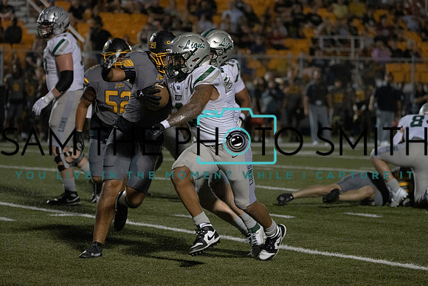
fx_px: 2485
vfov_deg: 6.6
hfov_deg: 9.8
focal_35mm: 209
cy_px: 143
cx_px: 214
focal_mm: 209
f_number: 5.6
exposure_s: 1/1000
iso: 12800
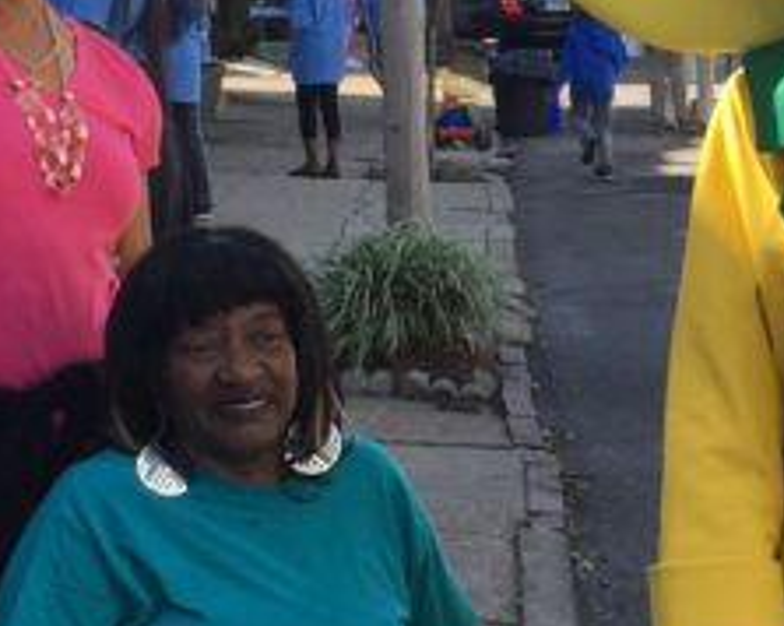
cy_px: 331
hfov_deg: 14.6
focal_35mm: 130
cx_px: 752
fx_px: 3014
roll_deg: -1.4
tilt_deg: -6.7
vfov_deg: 11.9
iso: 32
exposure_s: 1/807
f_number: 2.2
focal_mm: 4.15
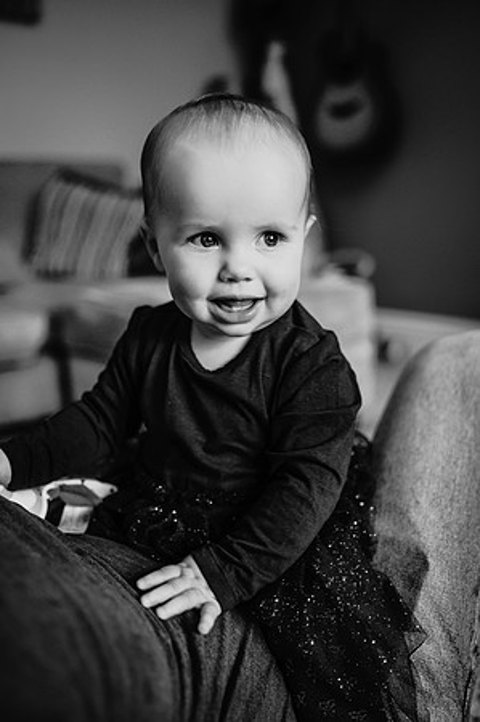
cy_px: 361
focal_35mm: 35
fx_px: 702
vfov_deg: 54.5
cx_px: 240
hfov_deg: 37.8
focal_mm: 35
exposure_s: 1/160
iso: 400
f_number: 2.2
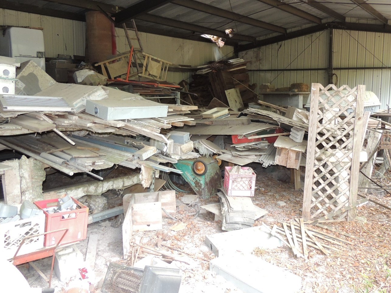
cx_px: 219
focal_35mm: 30
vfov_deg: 46.6
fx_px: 339
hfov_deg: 59.8
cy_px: 120
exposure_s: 1/40
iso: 400
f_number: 3
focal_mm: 4.3
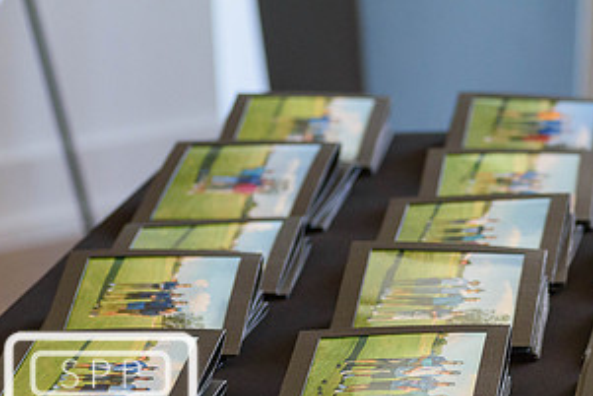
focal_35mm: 266
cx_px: 516
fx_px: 4384
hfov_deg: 7.7
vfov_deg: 5.2
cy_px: 346
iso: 1100
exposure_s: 1/125
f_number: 4.8
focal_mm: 92
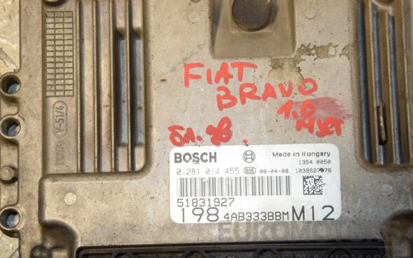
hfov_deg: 21.6
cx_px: 205
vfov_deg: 13.6
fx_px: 1081
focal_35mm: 96
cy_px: 138
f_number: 7.1
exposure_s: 1/200
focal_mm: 62
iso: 800
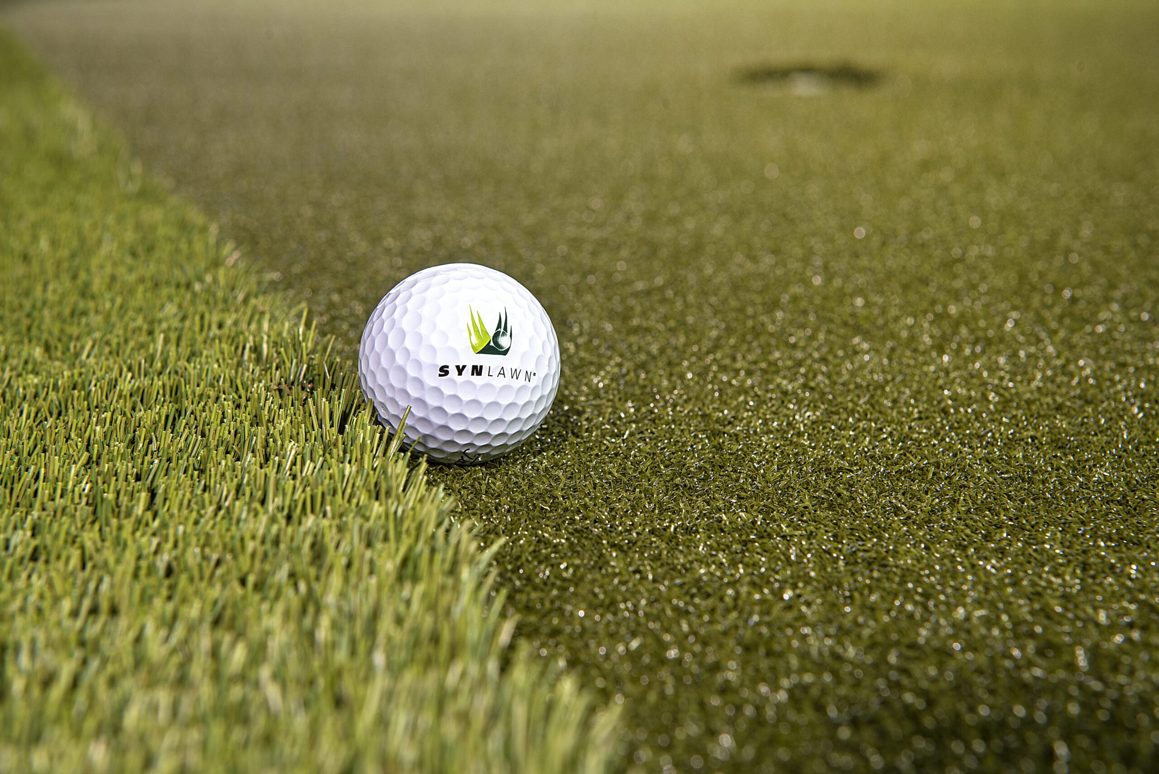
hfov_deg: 33.4
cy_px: 387
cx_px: 580
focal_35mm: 60
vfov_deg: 22.6
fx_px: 1932
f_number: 13
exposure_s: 1/200
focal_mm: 60
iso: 250
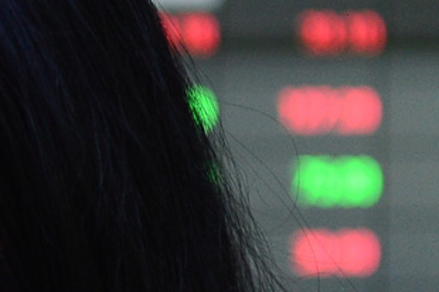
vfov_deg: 2.5
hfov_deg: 3.7
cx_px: -821
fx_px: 6675
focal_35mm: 548
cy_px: 529
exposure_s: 1/250
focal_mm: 85
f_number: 2.2
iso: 1250
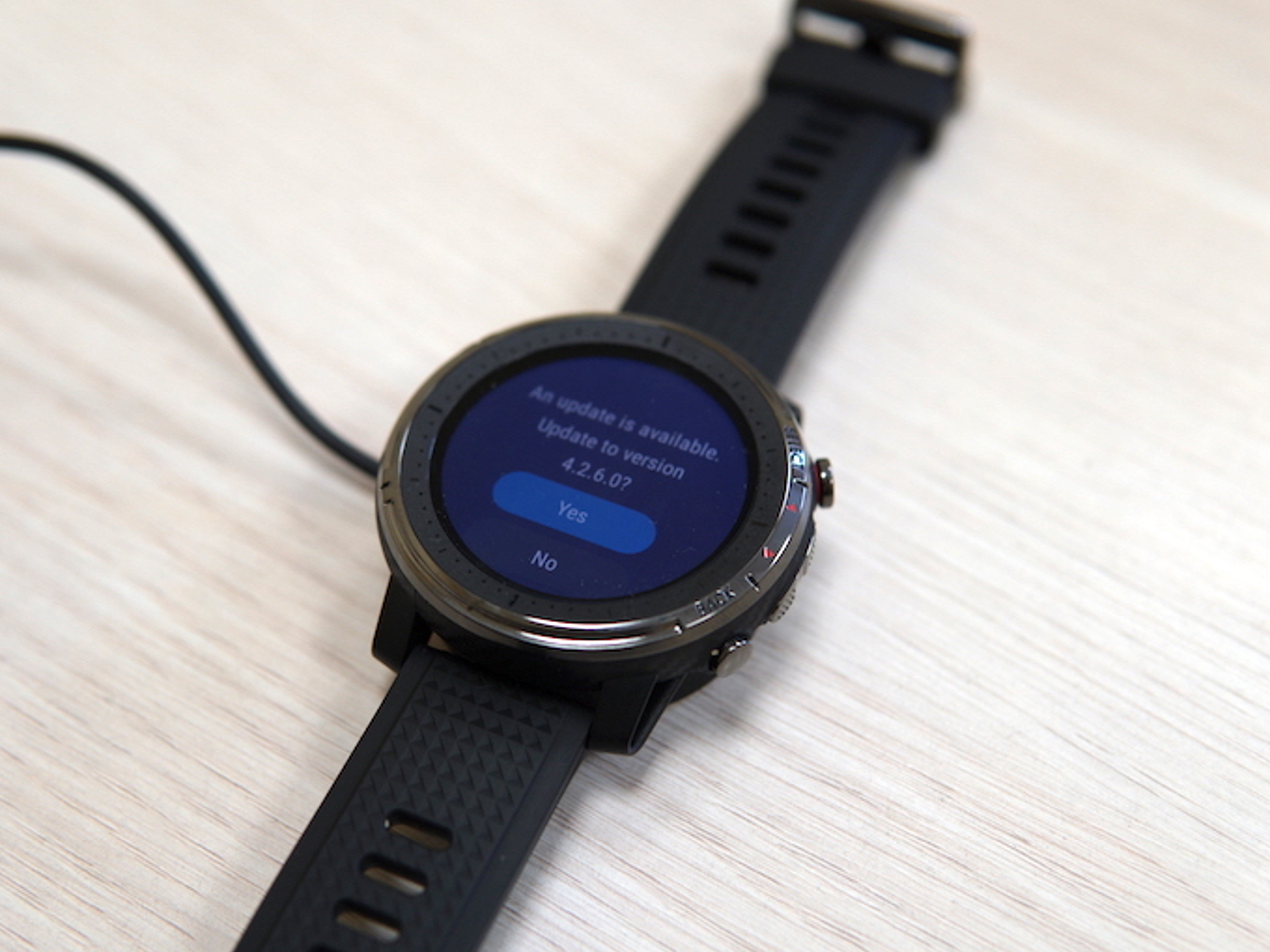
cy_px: 475
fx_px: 1798
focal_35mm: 49
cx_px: 592
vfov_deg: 29.7
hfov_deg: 38.9
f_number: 2.8
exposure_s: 1/50
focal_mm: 30
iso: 100
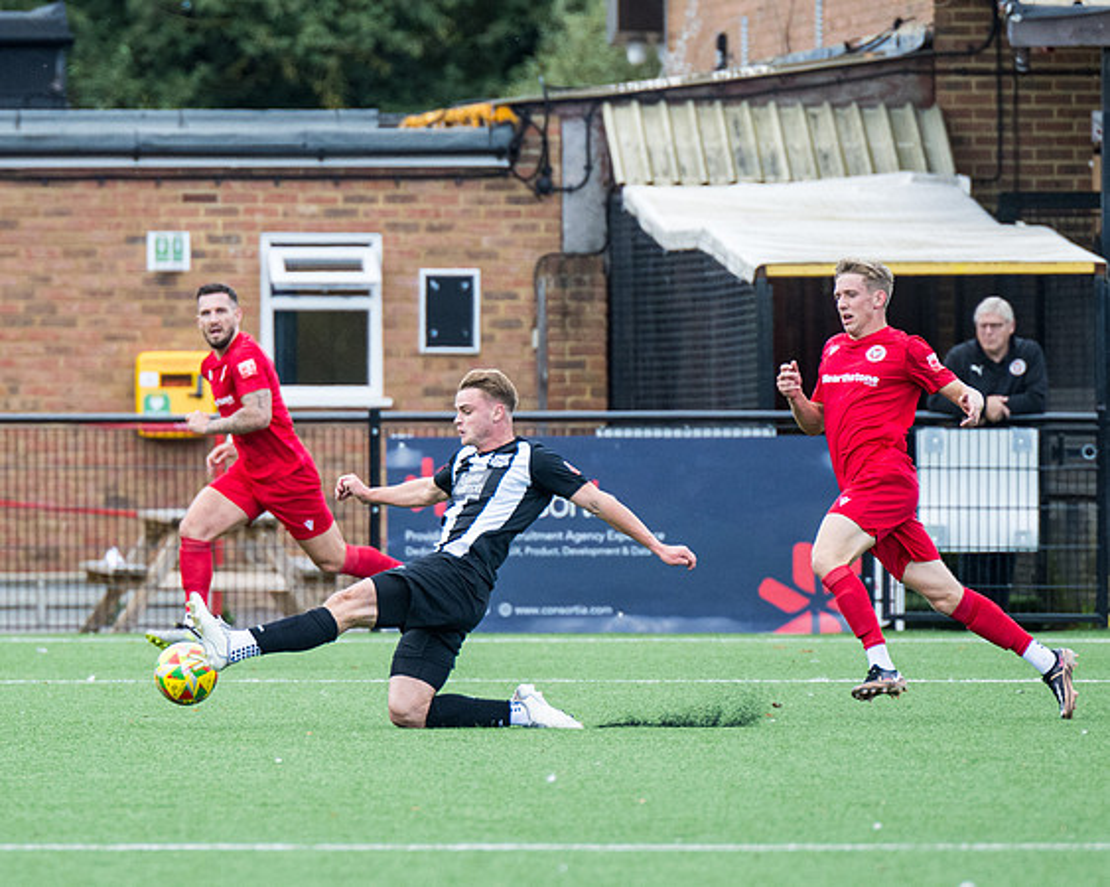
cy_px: 442
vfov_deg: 2.5
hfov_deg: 3.1
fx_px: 20710
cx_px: 383
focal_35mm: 631
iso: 500
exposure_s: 1/1250
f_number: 4
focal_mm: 280
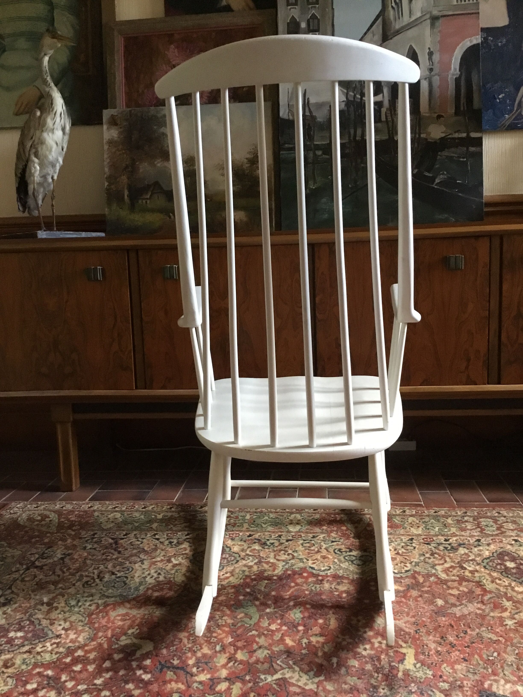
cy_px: 348
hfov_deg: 45.4
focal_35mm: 31
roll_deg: +2.3
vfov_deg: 58.4
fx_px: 624
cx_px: 262
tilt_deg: -7.8
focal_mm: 3.3
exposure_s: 1/17
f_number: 2.4
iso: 250
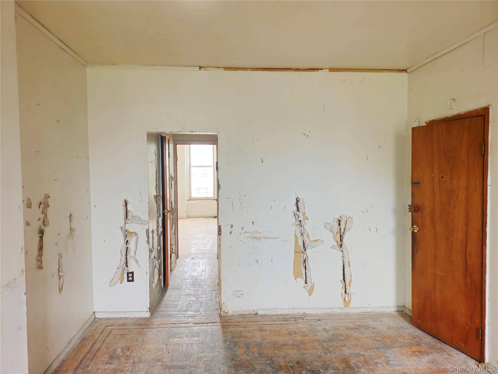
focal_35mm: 23
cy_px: 187
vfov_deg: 58.9
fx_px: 331
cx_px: 249
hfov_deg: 73.9
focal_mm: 5.54
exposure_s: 1/60
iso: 125
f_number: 1.8
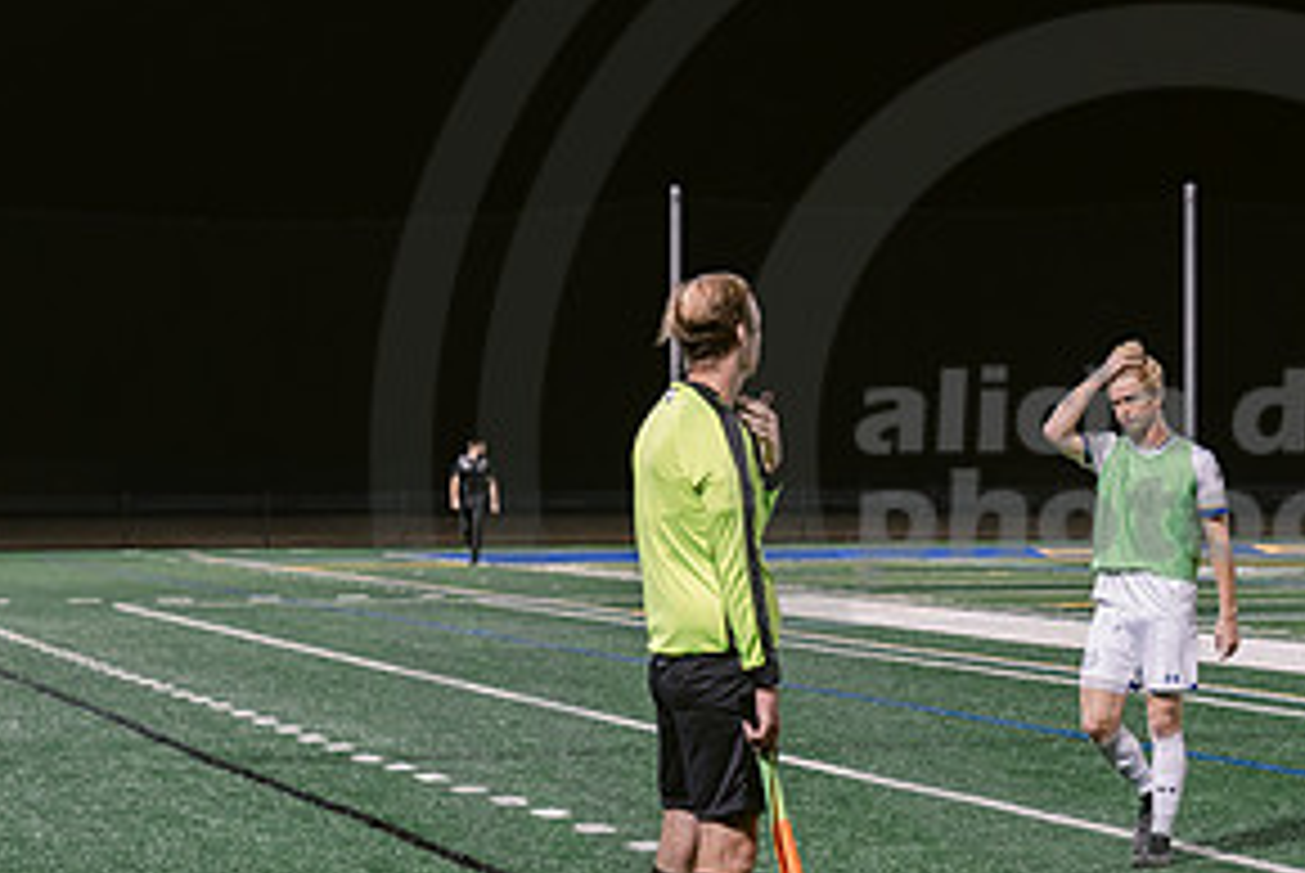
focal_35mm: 140
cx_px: 1170
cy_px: 461
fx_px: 5080
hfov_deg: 14.5
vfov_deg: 9.8
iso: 2500
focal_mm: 70
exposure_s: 1/160
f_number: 4
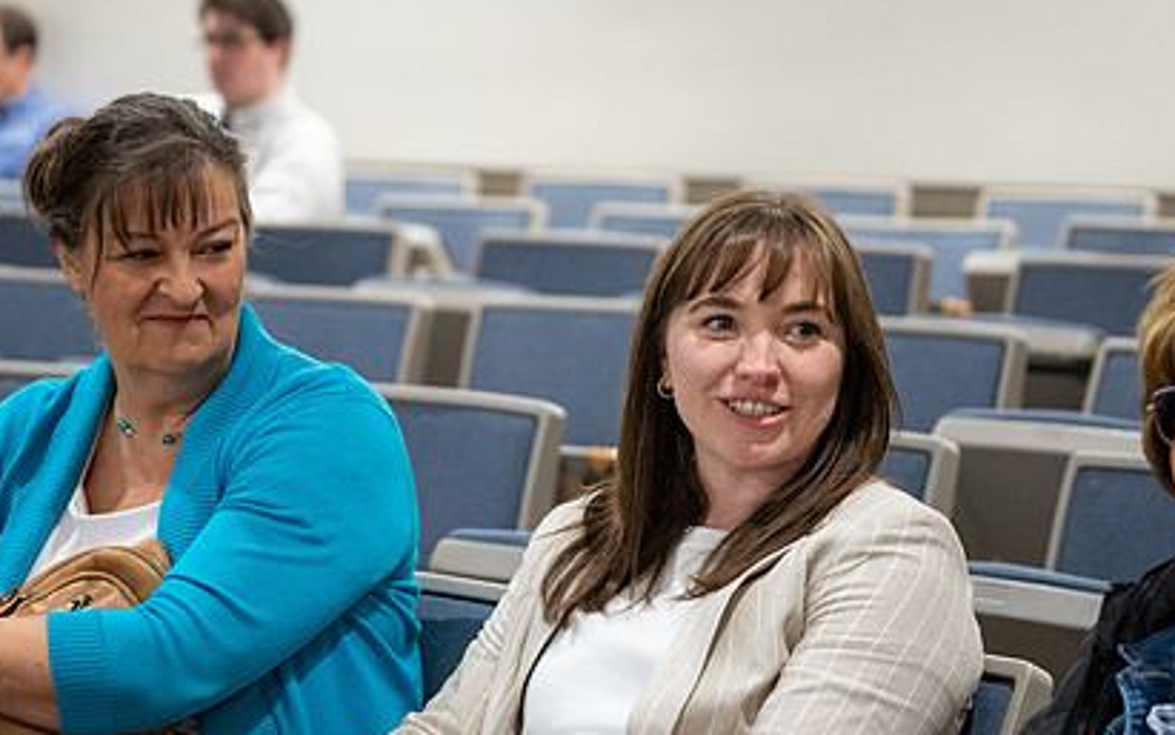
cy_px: 293
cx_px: 535
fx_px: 4292
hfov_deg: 15.6
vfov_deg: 9.8
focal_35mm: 134
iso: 1000
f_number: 2.8
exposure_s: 1/200
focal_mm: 70
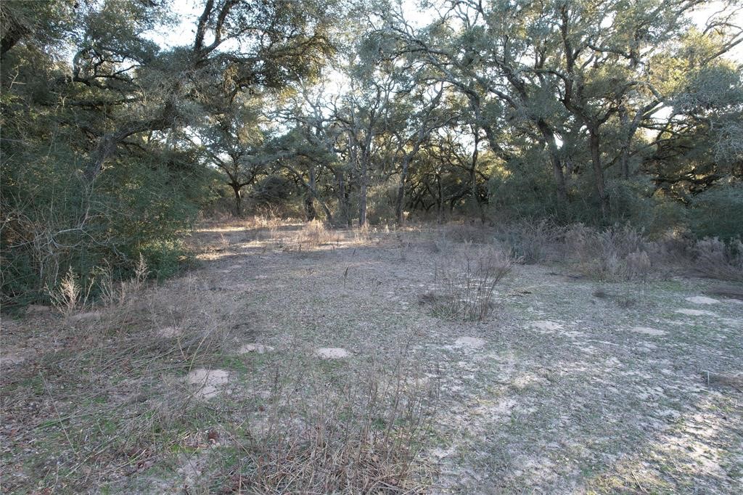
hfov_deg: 78.6
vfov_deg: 57.2
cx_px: 372
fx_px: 454
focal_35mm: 22
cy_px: 248
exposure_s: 1/80
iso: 100
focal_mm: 8.38
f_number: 2.8
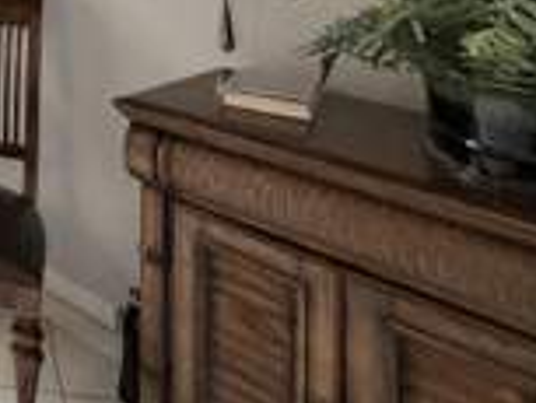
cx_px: -151
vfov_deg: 27.1
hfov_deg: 32.7
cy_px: -133
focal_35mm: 44
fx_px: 682
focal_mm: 2.22
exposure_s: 1/60
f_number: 2.2
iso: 250
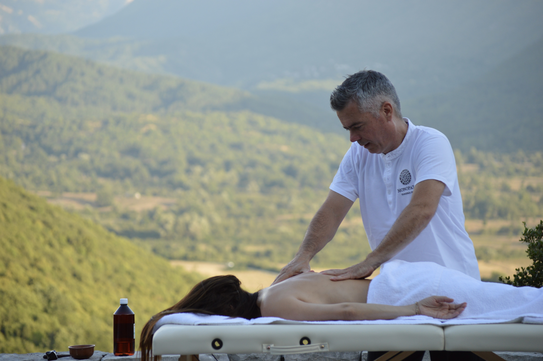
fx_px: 2306
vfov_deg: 9.0
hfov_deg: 13.4
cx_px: 272
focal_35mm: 153
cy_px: 180
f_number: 5
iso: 400
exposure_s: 1/400
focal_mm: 102
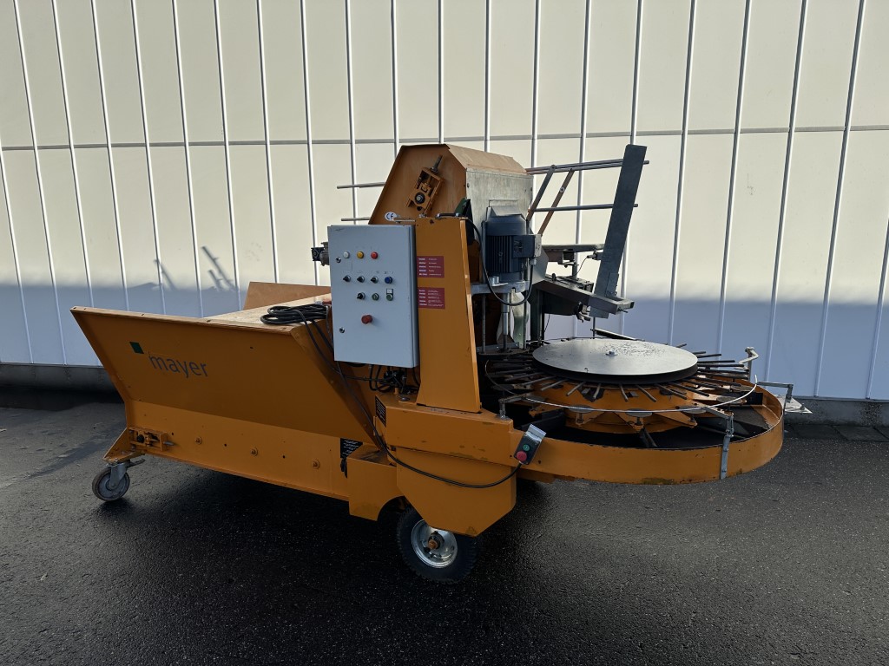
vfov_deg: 56.8
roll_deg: +0.2
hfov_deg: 71.6
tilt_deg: -11.2
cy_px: 333
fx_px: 616
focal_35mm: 24
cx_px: 444
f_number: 1.78
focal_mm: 6.86
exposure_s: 1/3861
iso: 80
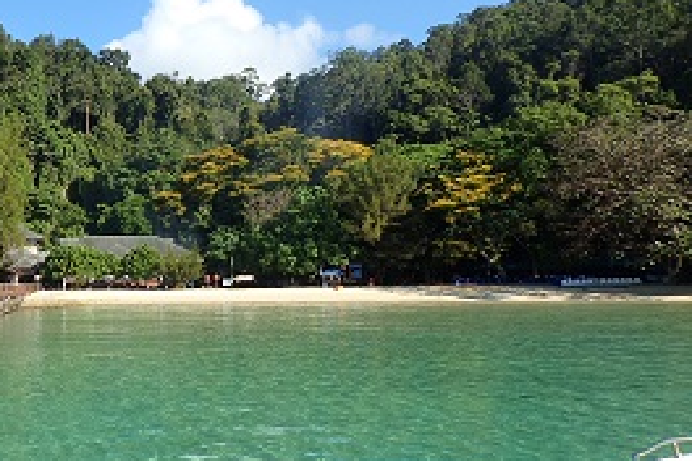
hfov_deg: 45.3
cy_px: 254
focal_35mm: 41
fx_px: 788
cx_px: 149
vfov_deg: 32.6
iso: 100
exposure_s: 1/1000
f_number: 2.8
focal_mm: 4.5
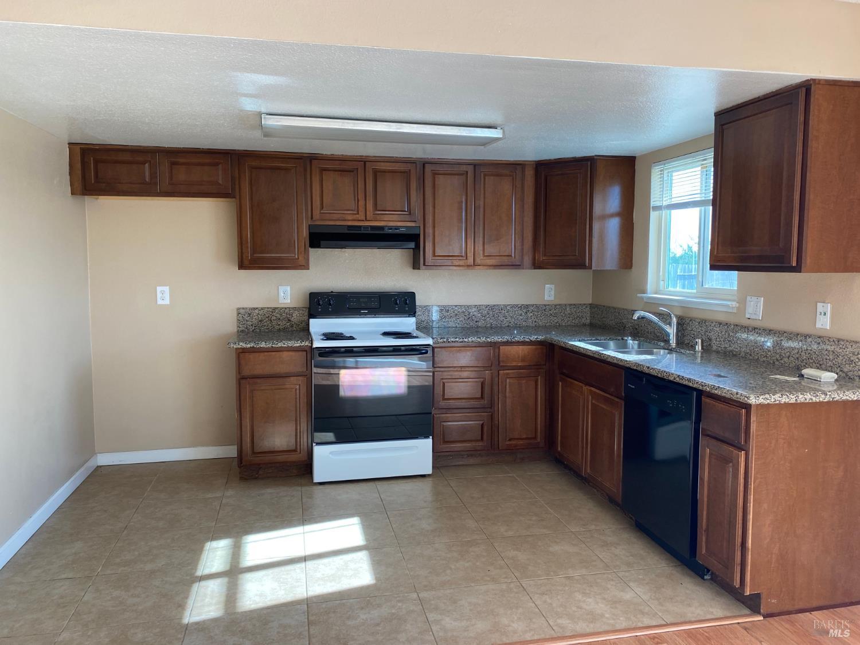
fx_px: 646
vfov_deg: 53.1
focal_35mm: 26
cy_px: 322
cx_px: 430
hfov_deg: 67.3
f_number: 1.8
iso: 50
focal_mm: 4.25
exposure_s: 1/121
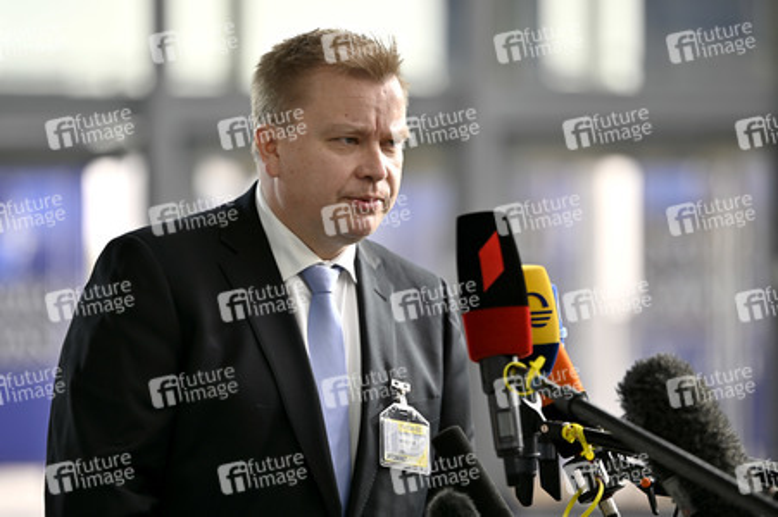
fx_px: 4319
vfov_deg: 6.9
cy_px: 258
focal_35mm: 200
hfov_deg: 10.3
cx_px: 389
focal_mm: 200
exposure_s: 1/400
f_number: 2.8
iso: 160
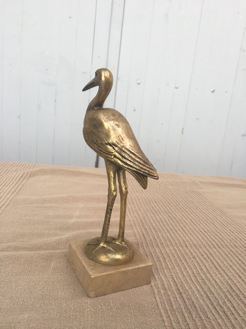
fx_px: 275
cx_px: 123
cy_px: 164
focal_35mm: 29
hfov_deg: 48.2
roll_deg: -5.4
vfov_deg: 61.7
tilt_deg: -12.3
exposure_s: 1/308
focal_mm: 4.15
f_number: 2.2
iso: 25
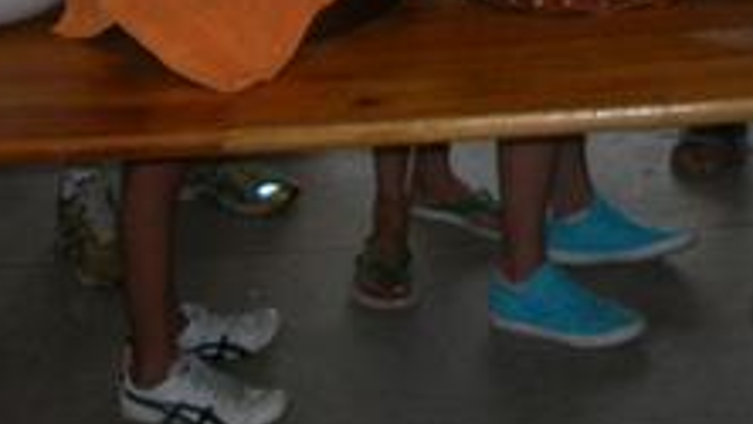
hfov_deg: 18.6
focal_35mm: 110
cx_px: 868
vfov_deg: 10.5
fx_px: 2197
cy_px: -261
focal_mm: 5.8
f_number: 2.8
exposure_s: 1/60.1
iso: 50
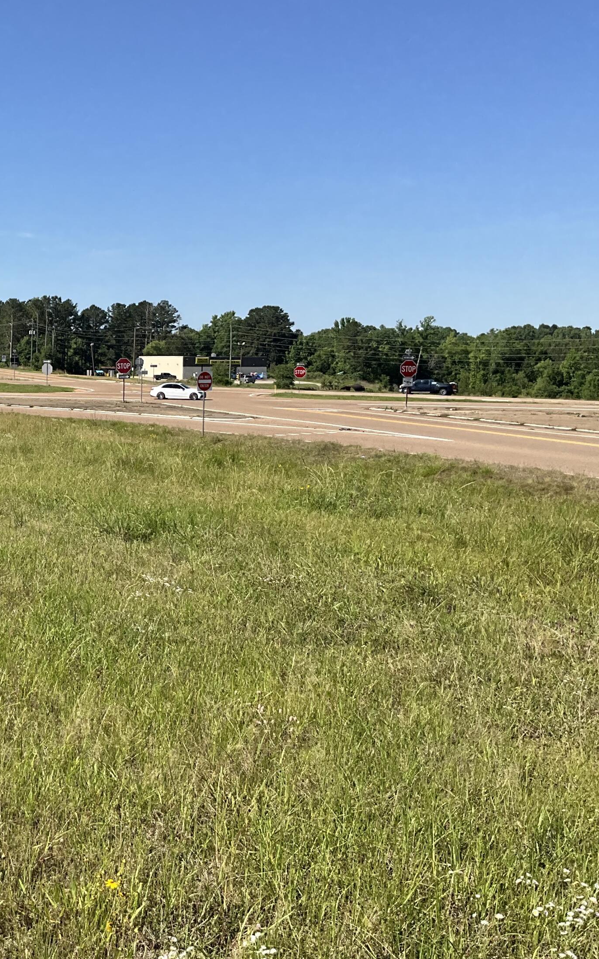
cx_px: 37
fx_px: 1097
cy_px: 480
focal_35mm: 42
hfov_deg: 29.0
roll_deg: -0.7
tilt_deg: -6.9
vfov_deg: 47.2
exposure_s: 1/1912
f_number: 1.8
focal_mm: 3
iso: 25
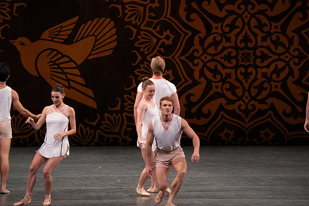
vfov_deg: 4.2
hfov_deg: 6.4
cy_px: 103
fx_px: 2782
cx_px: 154
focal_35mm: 324
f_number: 10
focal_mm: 324
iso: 5000
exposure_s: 1/400
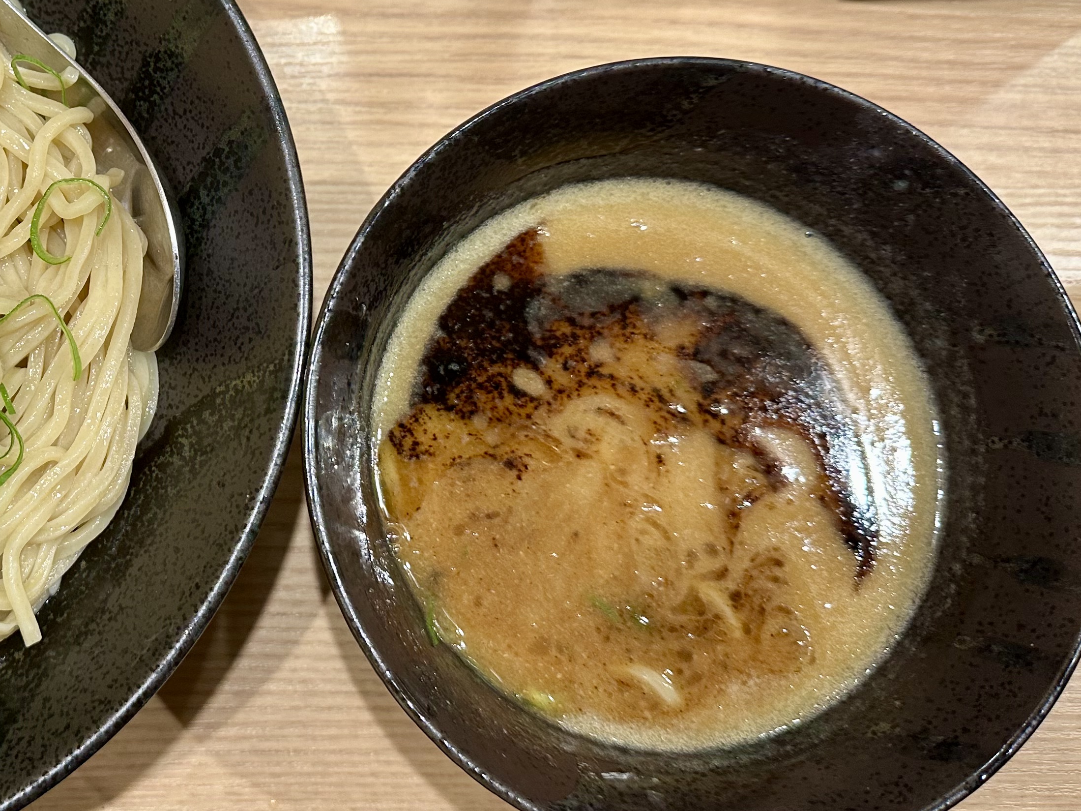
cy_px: 259
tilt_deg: -78.1
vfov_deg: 32.6
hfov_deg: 40.3
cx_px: 142
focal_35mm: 44
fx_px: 1374
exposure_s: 1/60
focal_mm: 6.86
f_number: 1.78
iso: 125
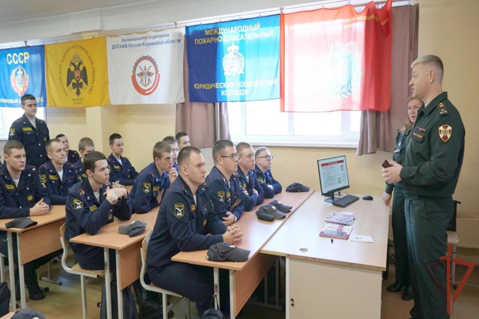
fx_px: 359
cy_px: 160
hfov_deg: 67.4
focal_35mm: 27
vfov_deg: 47.9
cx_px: 240
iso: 1000
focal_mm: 18
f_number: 4
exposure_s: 1/160
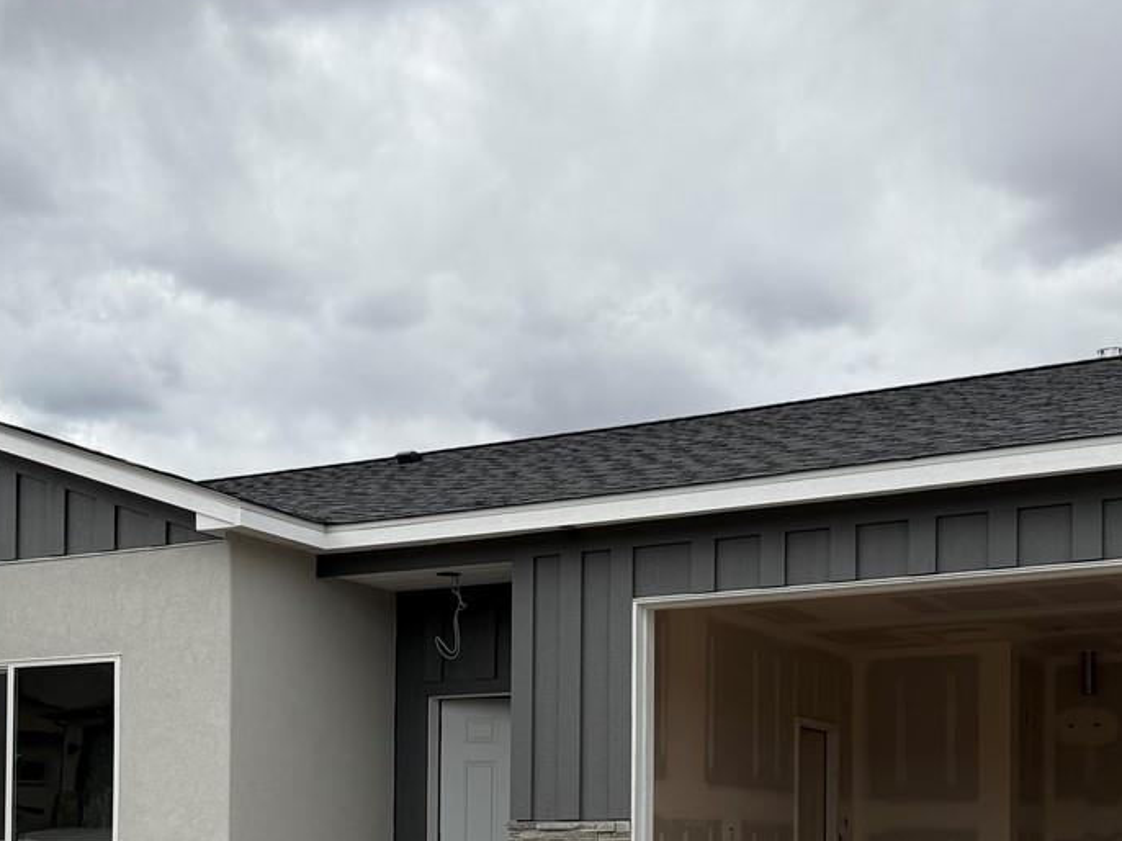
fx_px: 1814
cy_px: 807
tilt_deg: +1.2
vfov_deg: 25.0
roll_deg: -0.4
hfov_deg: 34.3
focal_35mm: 56
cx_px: 476
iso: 80
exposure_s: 1/6173
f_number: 1.78
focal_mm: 6.76
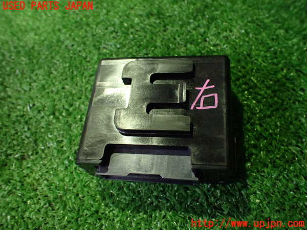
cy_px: 115
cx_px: 154
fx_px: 266
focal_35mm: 30
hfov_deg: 60.0
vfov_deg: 46.8
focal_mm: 5.4
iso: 800
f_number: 2.3
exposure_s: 1/50
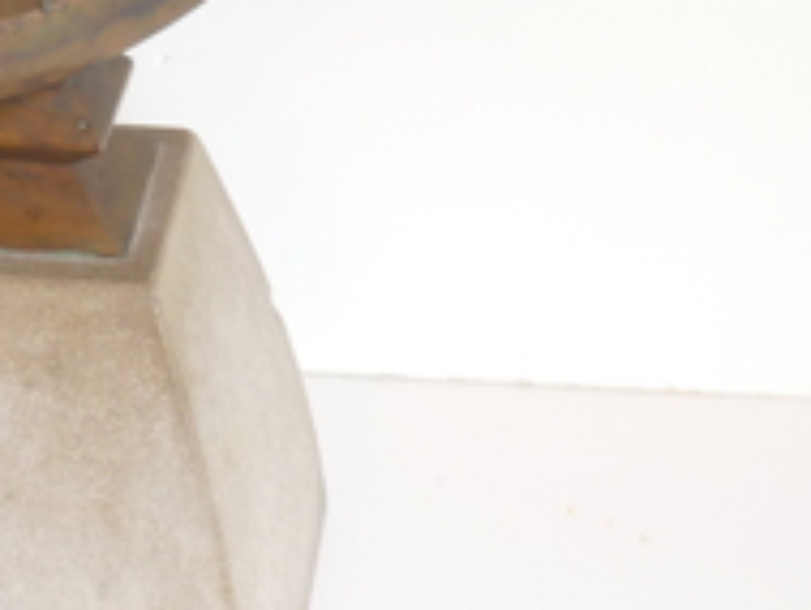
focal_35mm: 111
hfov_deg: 17.6
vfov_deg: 13.1
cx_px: 215
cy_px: -95
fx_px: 2602
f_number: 3.5
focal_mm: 5.7
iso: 80
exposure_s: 1/8
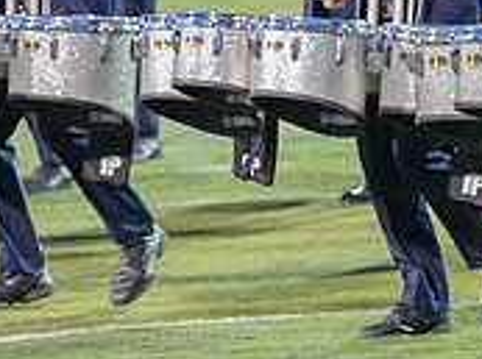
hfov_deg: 3.4
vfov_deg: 2.5
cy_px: -28
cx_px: 349
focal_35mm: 589
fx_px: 8184
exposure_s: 1/320
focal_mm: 110
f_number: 3.5
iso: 6400
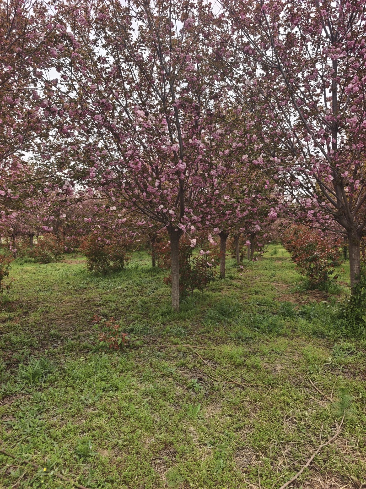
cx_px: 183
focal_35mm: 23
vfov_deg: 73.9
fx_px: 324
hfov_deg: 58.9
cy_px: 244
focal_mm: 6.68
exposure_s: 1/442
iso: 50
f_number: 1.44
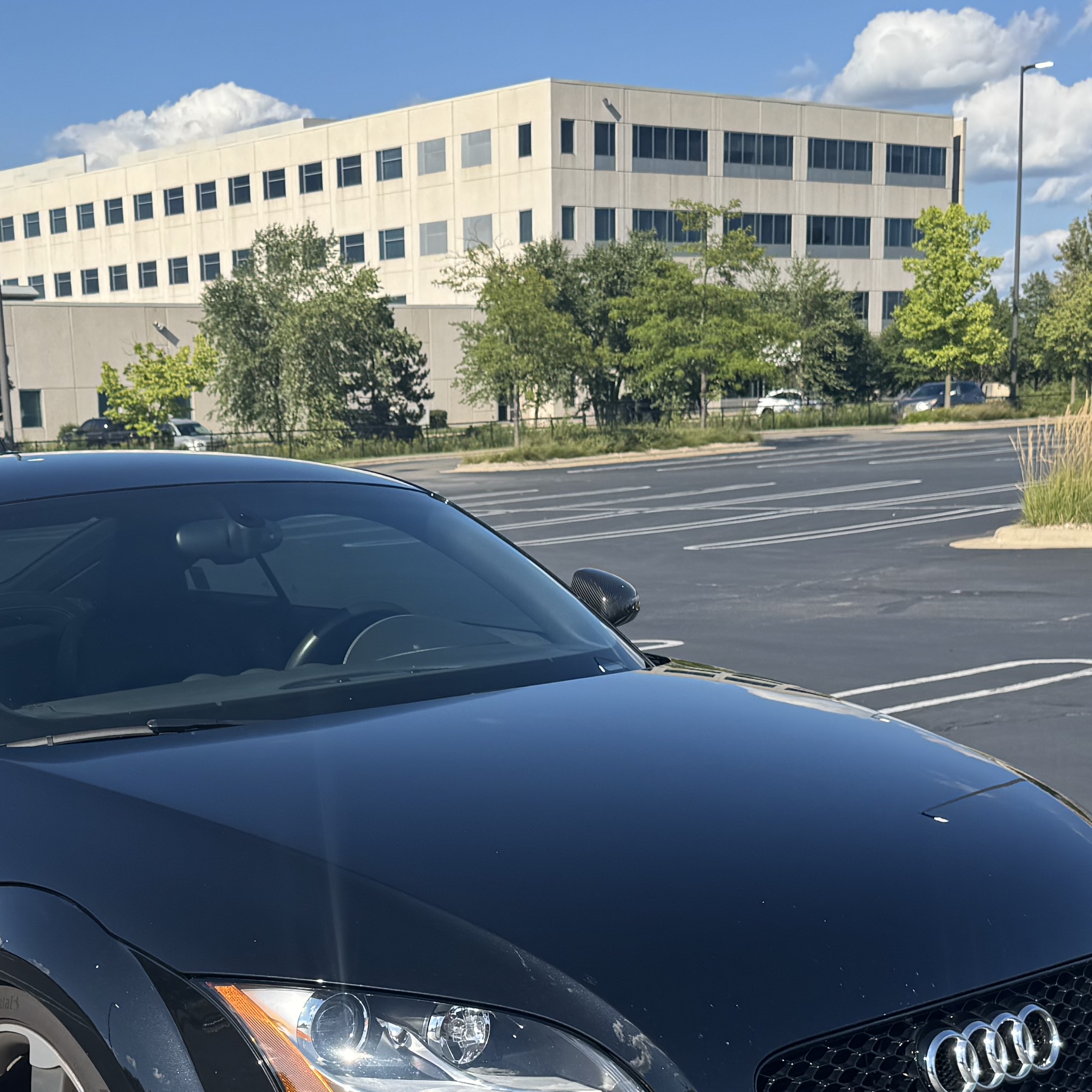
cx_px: 381
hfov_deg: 30.4
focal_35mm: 56
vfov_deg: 30.0
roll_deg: +2.6
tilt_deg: -12.0
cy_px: 844
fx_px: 1999
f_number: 1.78
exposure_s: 1/3247
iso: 80
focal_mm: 6.76
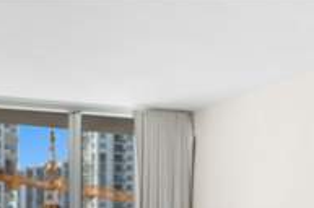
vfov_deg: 15.1
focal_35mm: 87
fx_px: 758
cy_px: 253
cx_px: 215
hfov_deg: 23.3
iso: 200
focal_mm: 35
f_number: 2.5
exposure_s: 1/60
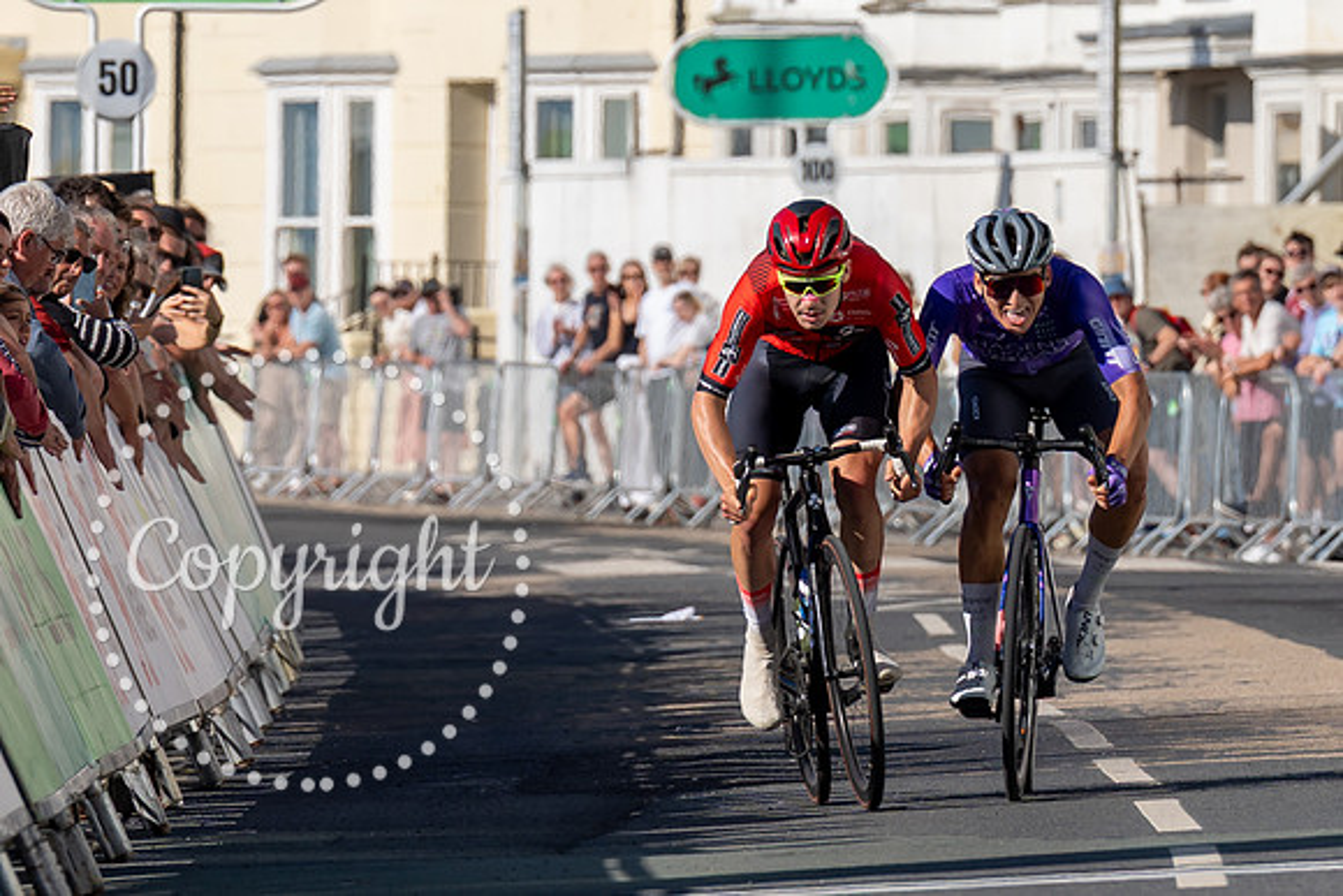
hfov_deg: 3.7
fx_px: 20633
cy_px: 333
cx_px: 945
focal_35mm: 553
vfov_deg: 2.5
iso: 100
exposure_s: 1/1000
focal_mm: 182
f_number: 4.5
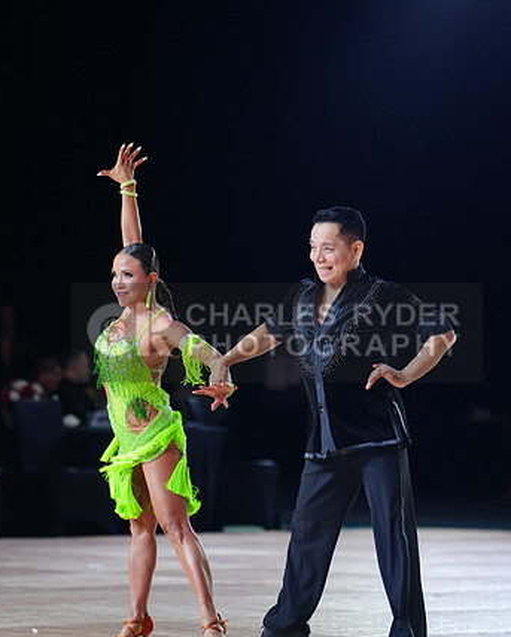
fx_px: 3720
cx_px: 278
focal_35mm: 197
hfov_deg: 7.9
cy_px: 333
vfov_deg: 9.8
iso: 800
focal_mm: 155
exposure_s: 1/500
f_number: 2.8
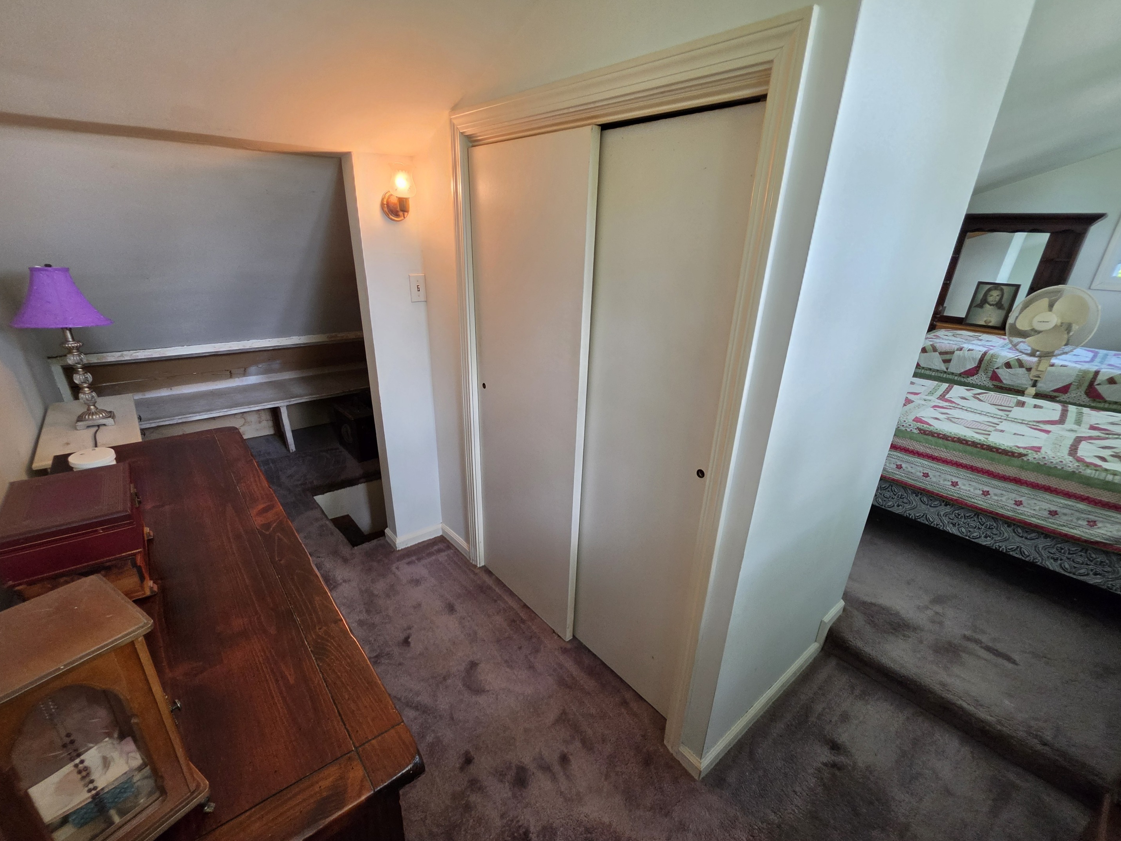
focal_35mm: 14
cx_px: 559
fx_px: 453
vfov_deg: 85.6
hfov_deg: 102.1
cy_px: 440
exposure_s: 1/120
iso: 250
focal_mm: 2.2
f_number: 1.9
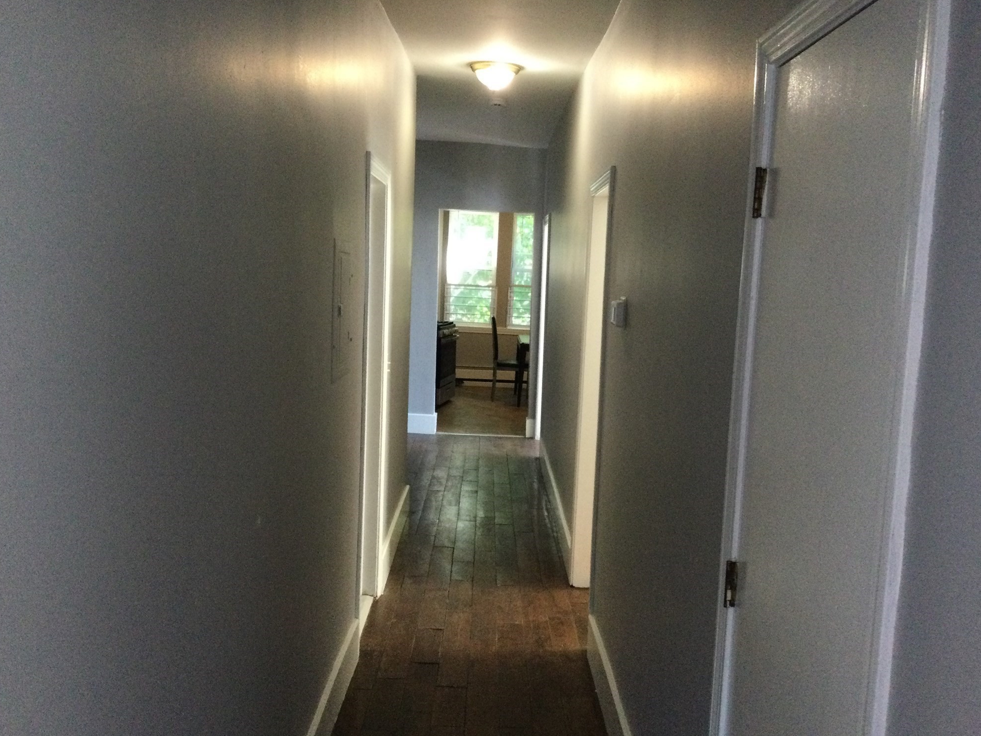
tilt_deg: -8.6
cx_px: 484
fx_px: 907
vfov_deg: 44.2
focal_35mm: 32
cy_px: 375
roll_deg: -3.5
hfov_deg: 56.8
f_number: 2.4
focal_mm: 3.3
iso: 200
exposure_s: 1/30
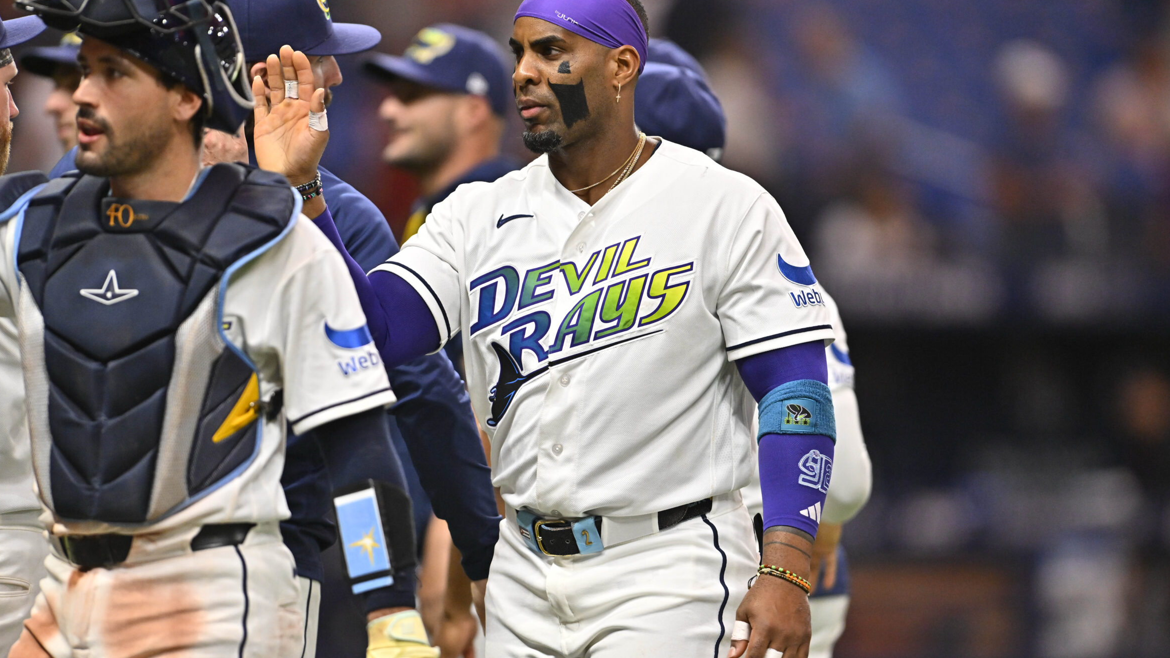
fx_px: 14208
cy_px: 339
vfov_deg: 2.7
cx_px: 565
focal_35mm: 458
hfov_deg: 4.7
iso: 2000
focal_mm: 400
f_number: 2.8
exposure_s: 1/2000
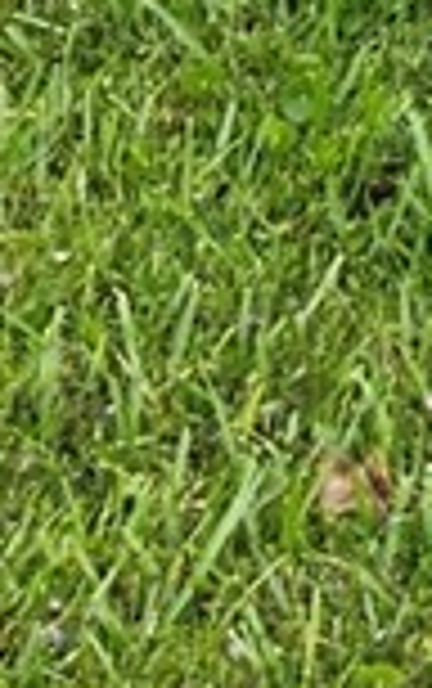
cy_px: -1511
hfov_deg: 4.0
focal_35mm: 255
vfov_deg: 7.2
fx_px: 4790
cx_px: 2799
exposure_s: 1/1384
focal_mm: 6.3
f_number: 1.7
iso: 10
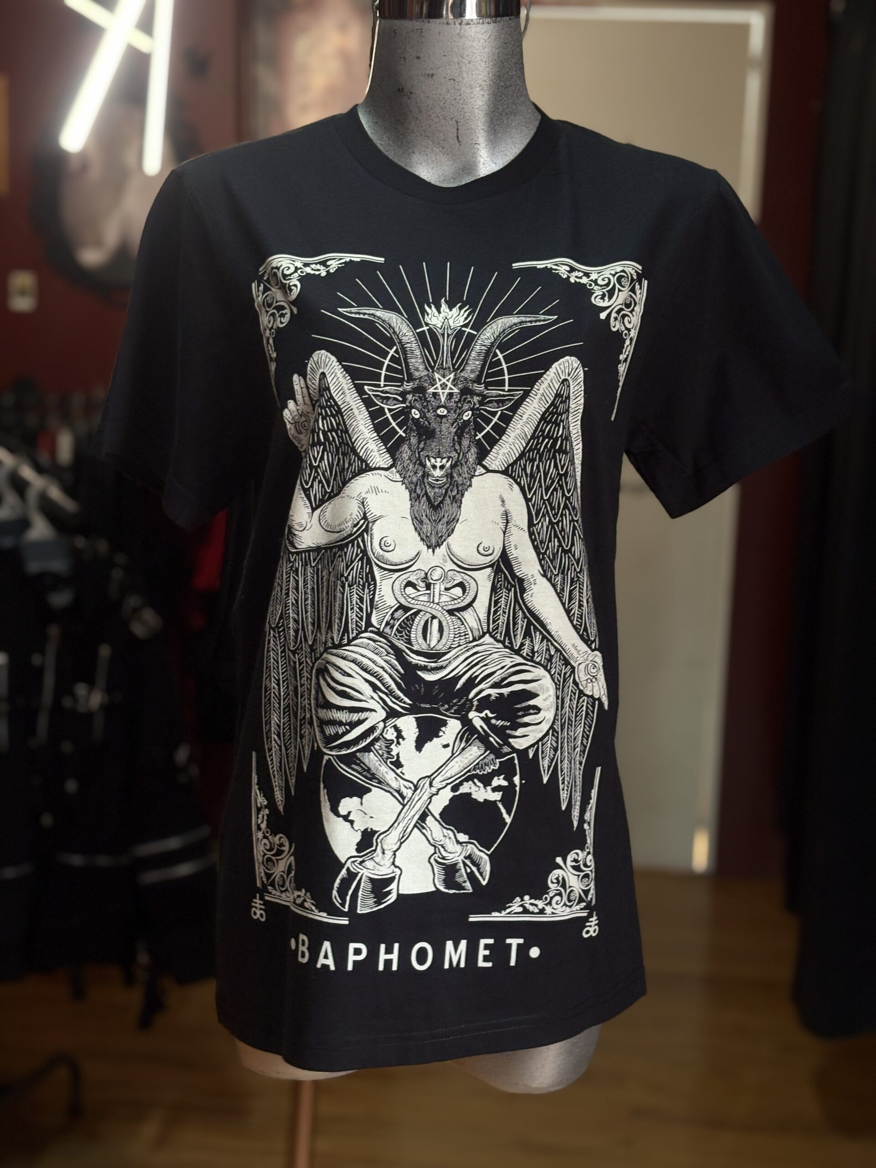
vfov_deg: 36.8
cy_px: 584
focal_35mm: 52
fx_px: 1755
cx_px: 438
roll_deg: -1.8
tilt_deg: -7.4
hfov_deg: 28.0
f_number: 1.6
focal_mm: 5.96
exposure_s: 1/60
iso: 80
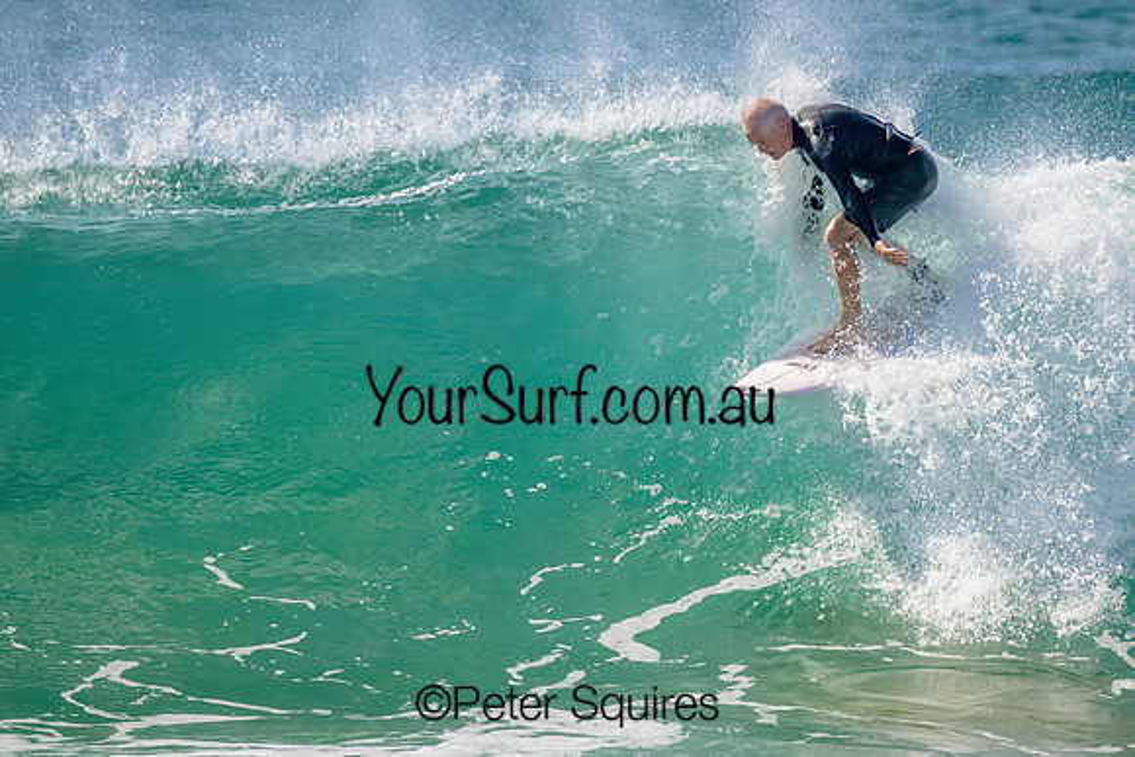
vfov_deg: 1.6
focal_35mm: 869
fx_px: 27417
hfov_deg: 2.4
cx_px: 617
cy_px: 396
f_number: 11
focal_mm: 800
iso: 800
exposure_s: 1/2000
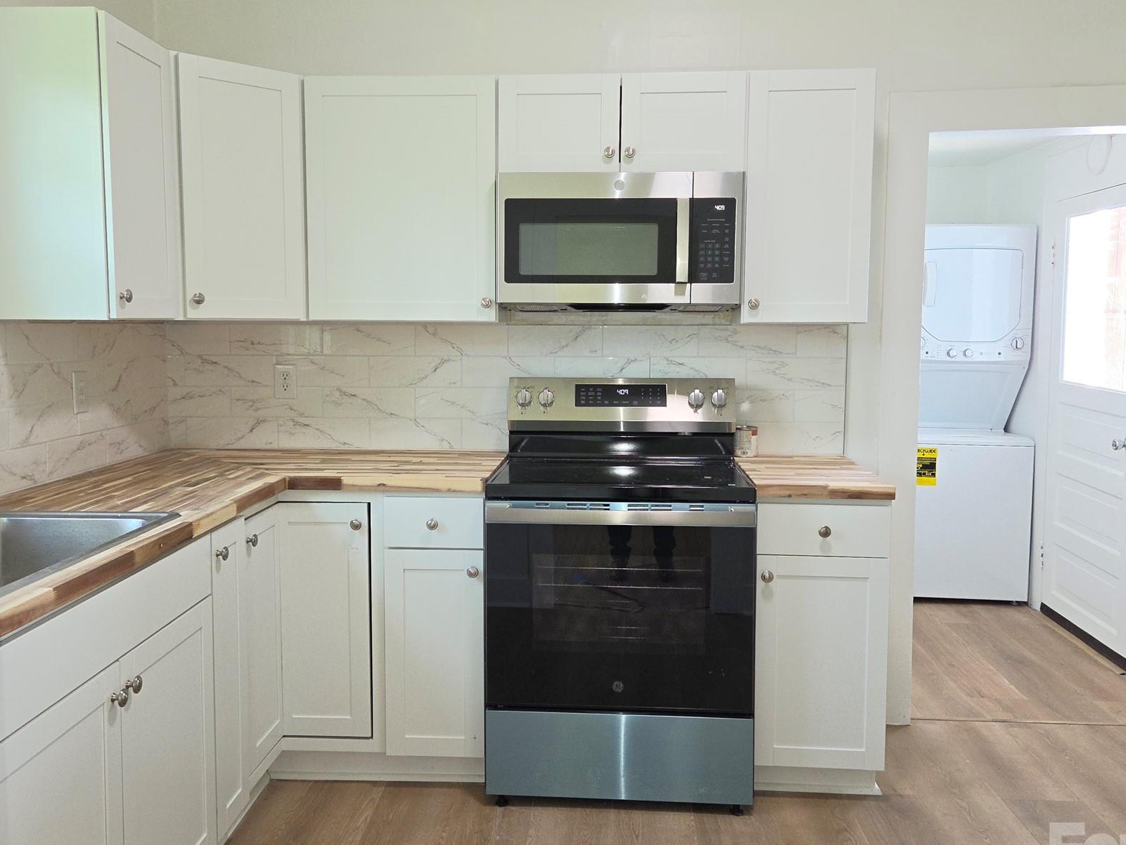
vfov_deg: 46.8
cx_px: 544
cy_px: 412
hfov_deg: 59.9
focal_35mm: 30
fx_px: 976
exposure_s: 1/60
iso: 64
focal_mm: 5.4
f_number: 1.8
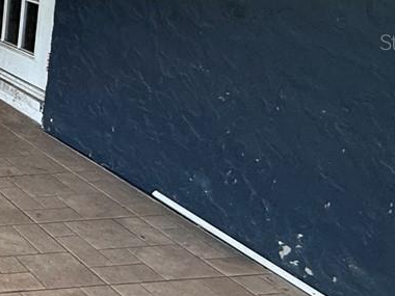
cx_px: -353
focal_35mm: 59
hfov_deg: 20.3
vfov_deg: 24.3
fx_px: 673
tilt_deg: -14.7
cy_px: 42
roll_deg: +4.9
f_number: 2.2
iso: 80
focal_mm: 2.22
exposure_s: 1/100
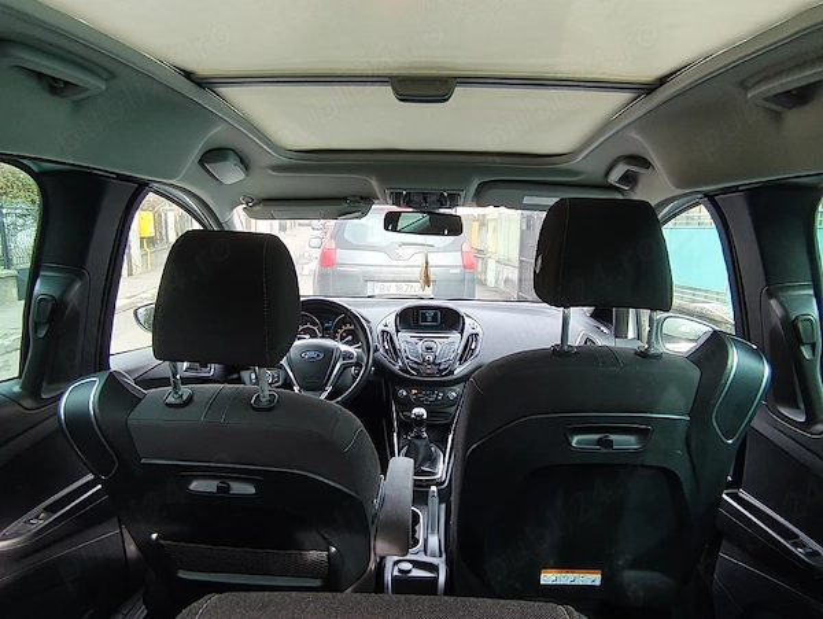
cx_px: 412
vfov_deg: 58.9
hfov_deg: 73.9
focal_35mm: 23
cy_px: 310
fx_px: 547
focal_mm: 1.65
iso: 250
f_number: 2.2
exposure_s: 1/101
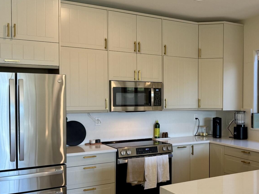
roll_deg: +1.1
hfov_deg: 42.5
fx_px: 322
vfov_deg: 33.6
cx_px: 194
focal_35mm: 43
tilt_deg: -0.9
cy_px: 109
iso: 160
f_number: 1.78
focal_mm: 6.76
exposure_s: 1/120
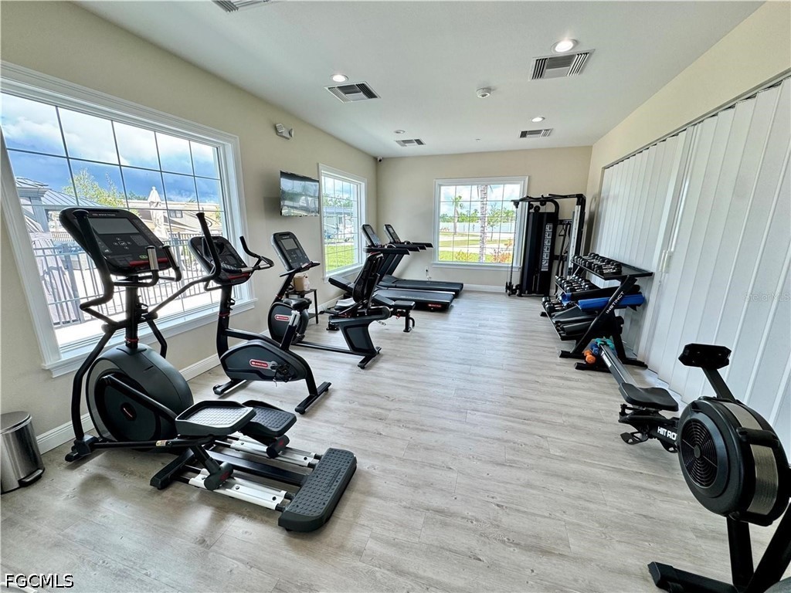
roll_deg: +0.6
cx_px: 396
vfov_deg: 85.7
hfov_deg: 102.1
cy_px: 296
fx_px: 320
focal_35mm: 14
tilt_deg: -12.6
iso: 80
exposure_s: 1/120
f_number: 2.2
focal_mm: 2.22
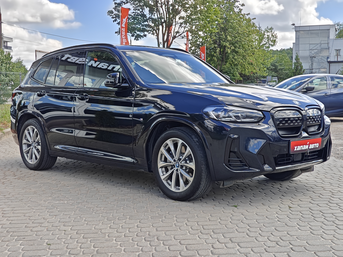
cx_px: 172
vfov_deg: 30.9
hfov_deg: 40.4
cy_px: 128
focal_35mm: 47
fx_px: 466
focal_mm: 7.08
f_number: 2
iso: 50
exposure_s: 1/890
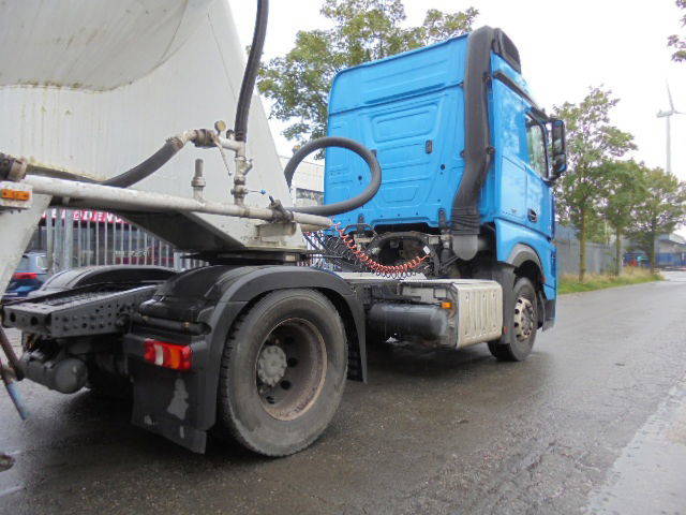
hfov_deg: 67.3
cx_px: 343
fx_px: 515
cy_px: 258
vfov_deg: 53.1
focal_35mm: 26
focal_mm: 4.6
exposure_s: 1/125
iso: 100
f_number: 3.5
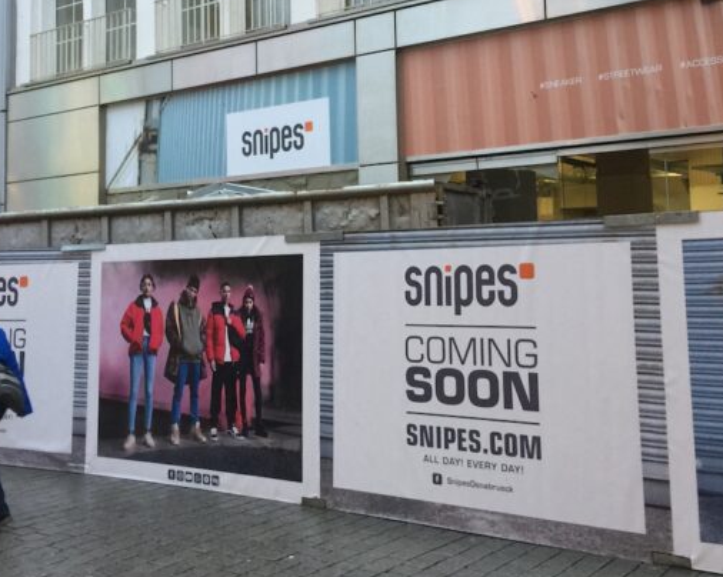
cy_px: 183
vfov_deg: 34.5
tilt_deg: +4.8
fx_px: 919
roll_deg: +0.1
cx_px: 299
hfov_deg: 42.8
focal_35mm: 43
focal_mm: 4.15
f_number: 2.2
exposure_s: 1/17
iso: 64
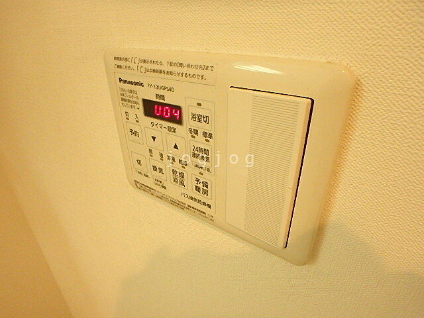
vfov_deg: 63.4
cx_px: 212
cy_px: 159
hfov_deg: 79.0
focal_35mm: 21
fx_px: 257
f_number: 3.5
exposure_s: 1/30
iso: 500
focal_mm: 3.7
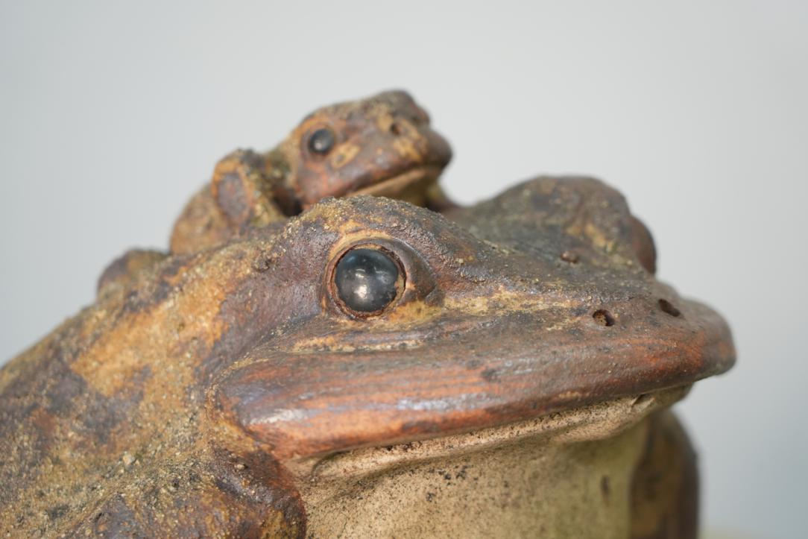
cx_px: 404
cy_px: 270
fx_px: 2357
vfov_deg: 13.0
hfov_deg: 19.5
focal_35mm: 105
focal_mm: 105
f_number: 4
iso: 1250
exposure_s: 1/125
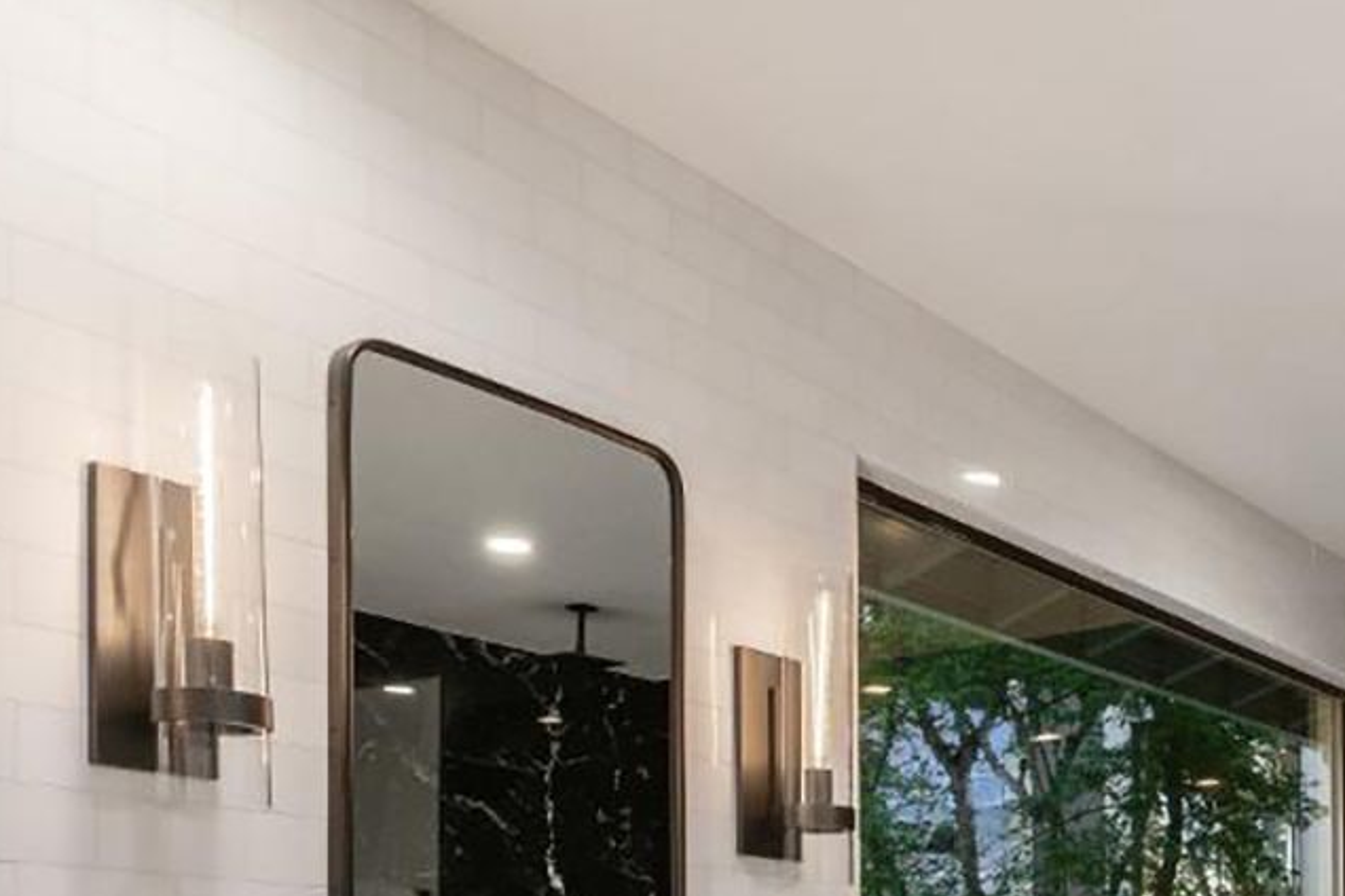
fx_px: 1644
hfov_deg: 40.5
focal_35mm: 44
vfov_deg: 26.5
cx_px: 1258
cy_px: 1119
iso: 400
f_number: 14
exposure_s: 1/5
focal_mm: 14
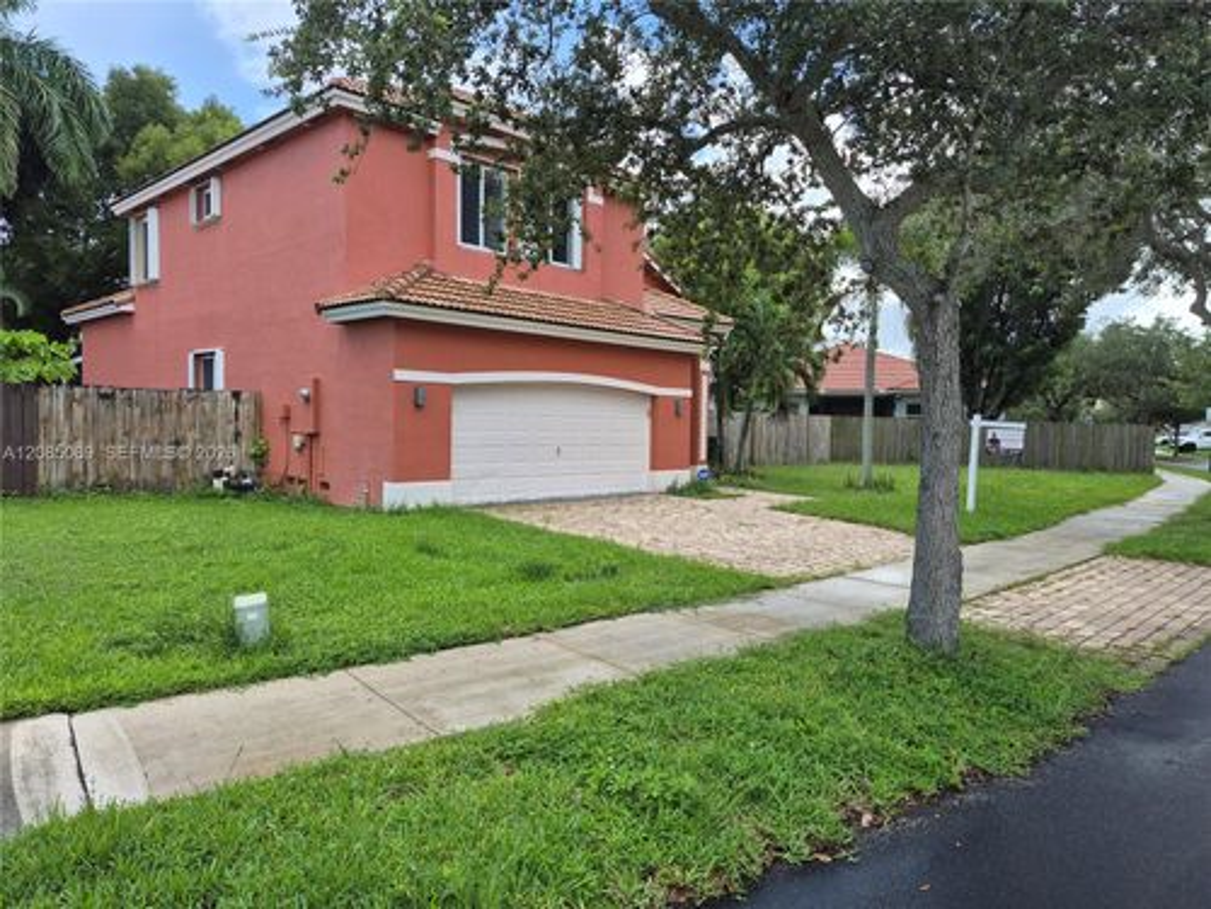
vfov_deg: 58.9
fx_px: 805
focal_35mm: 23
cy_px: 454
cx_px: 606
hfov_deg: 73.9
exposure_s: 1/844
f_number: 1.8
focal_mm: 5.4
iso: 25
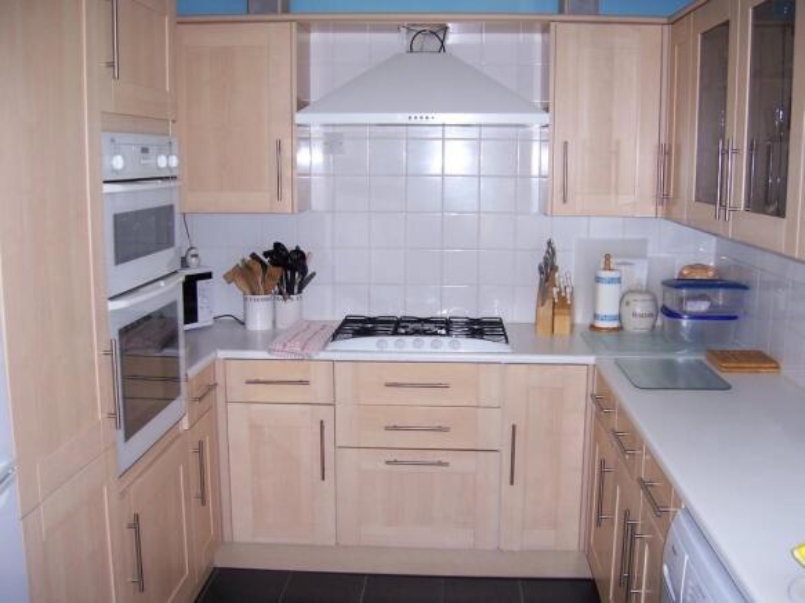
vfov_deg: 39.6
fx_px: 837
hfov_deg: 51.4
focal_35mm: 36
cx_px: 402
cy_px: 302
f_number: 3
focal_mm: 6
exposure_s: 1/60
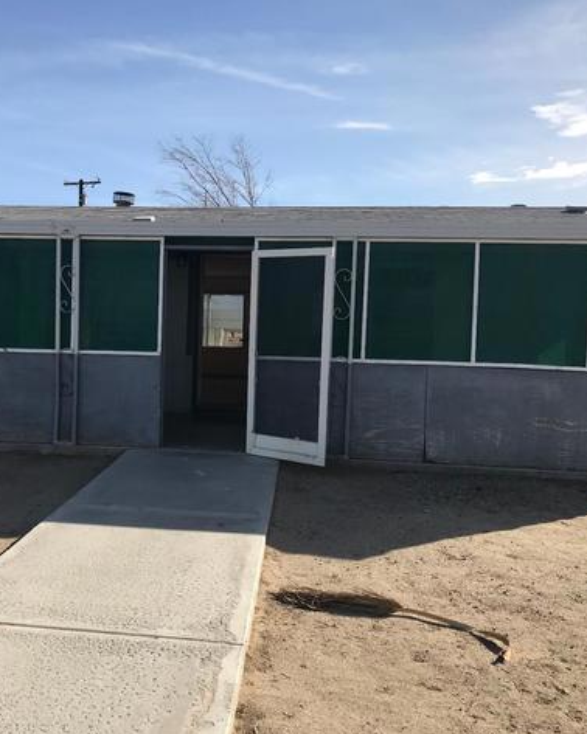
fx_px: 804
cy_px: 368
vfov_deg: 49.1
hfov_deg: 39.6
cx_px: 188
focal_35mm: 37
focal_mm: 3.99
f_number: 1.8
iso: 20
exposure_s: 1/2817
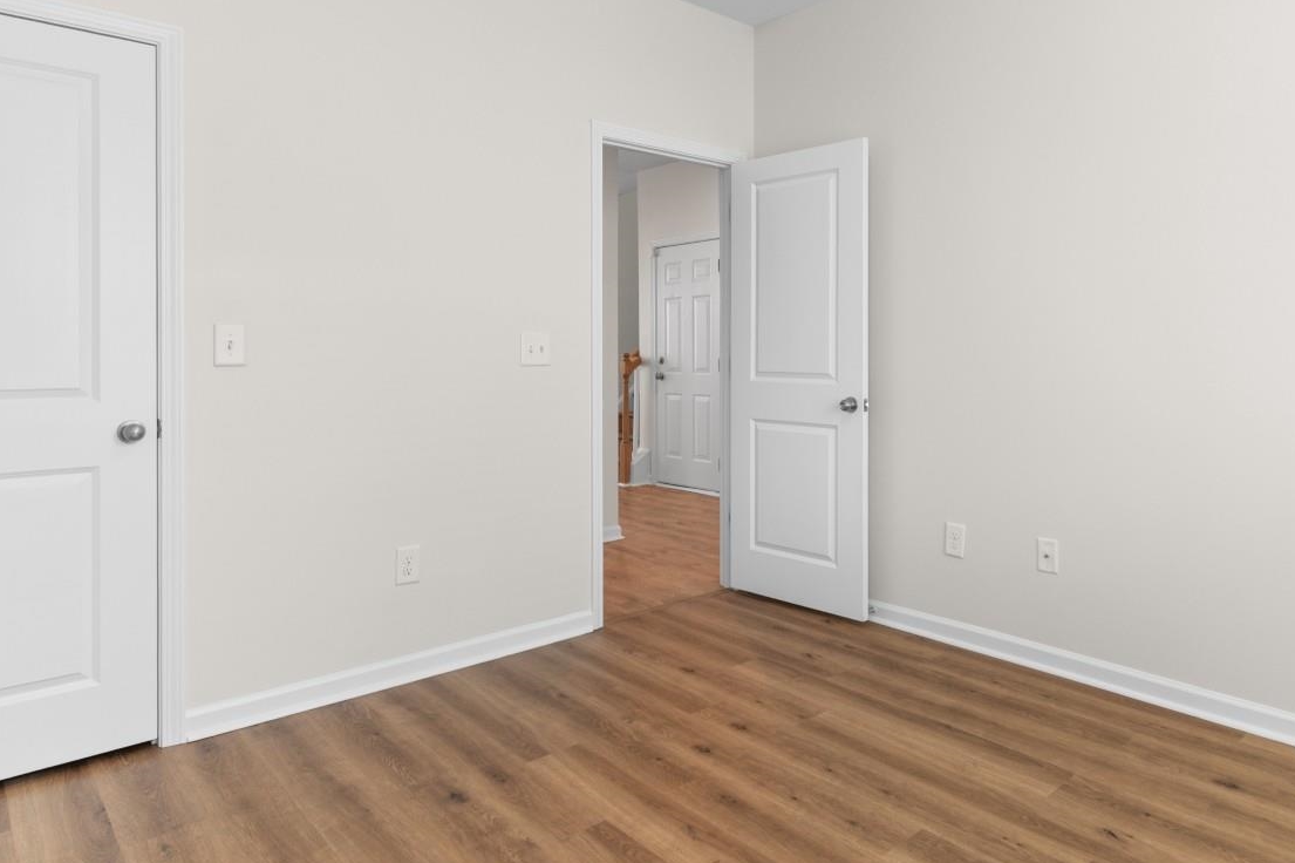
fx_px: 791
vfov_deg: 56.8
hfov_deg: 78.2
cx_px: 731
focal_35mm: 22
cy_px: 348
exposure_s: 1/5
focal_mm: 10
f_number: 4.5
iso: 100
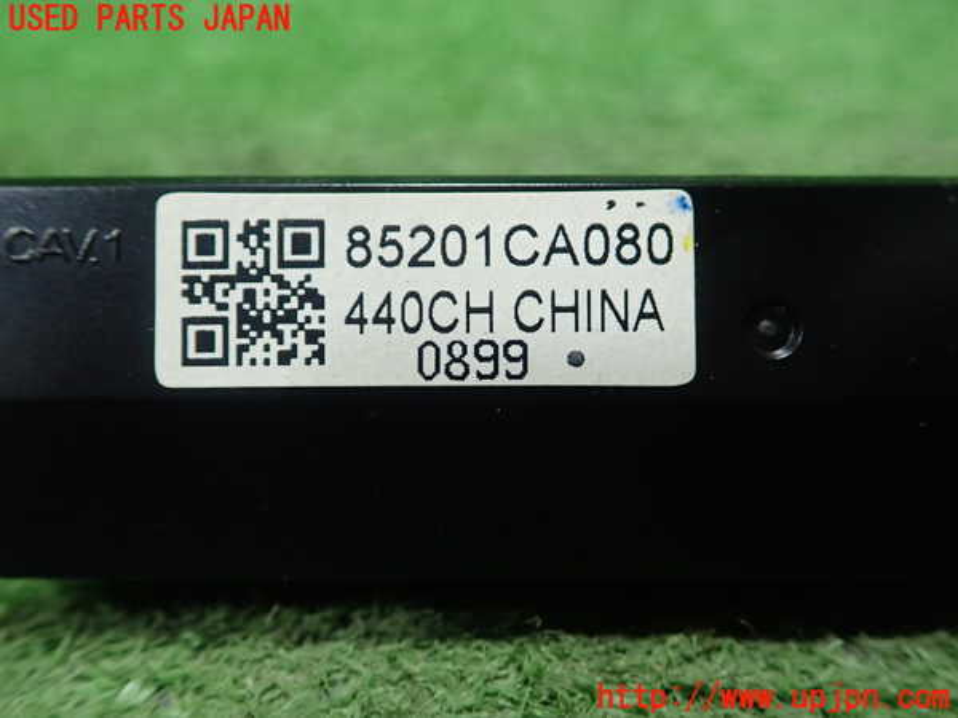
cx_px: 479
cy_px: 359
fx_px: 830
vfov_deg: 46.8
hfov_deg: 60.0
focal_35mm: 30
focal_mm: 5.5
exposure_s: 1/125
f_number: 2.3
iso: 400
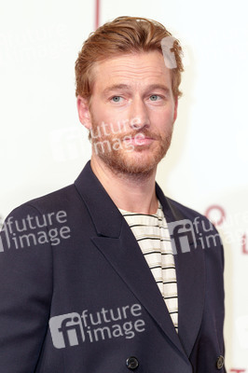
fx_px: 1604
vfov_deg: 13.3
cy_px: 186
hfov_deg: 8.8
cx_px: 124
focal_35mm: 155
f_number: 3.2
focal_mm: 155
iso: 320
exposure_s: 1/200
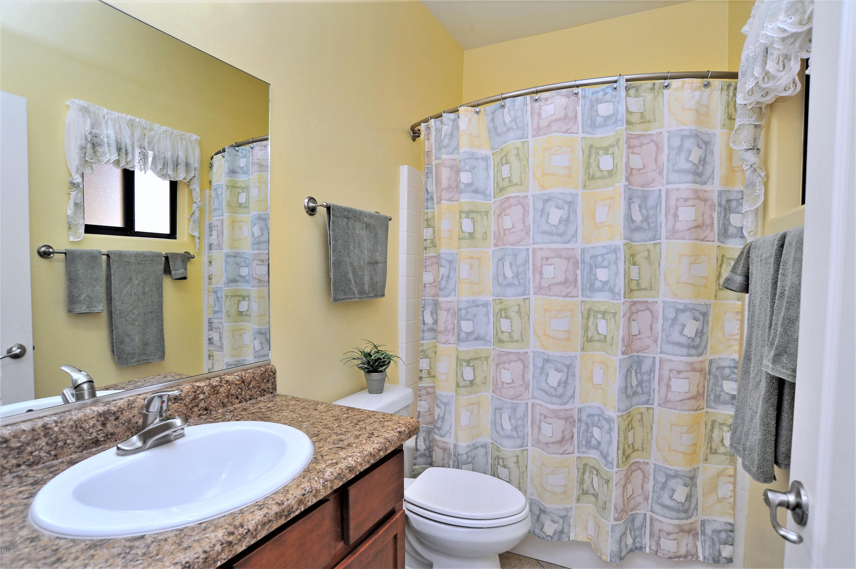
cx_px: 428
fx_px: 428
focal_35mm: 18
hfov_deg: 90.0
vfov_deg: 67.3
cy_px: 284
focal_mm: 18
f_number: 9
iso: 640
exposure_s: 1/40
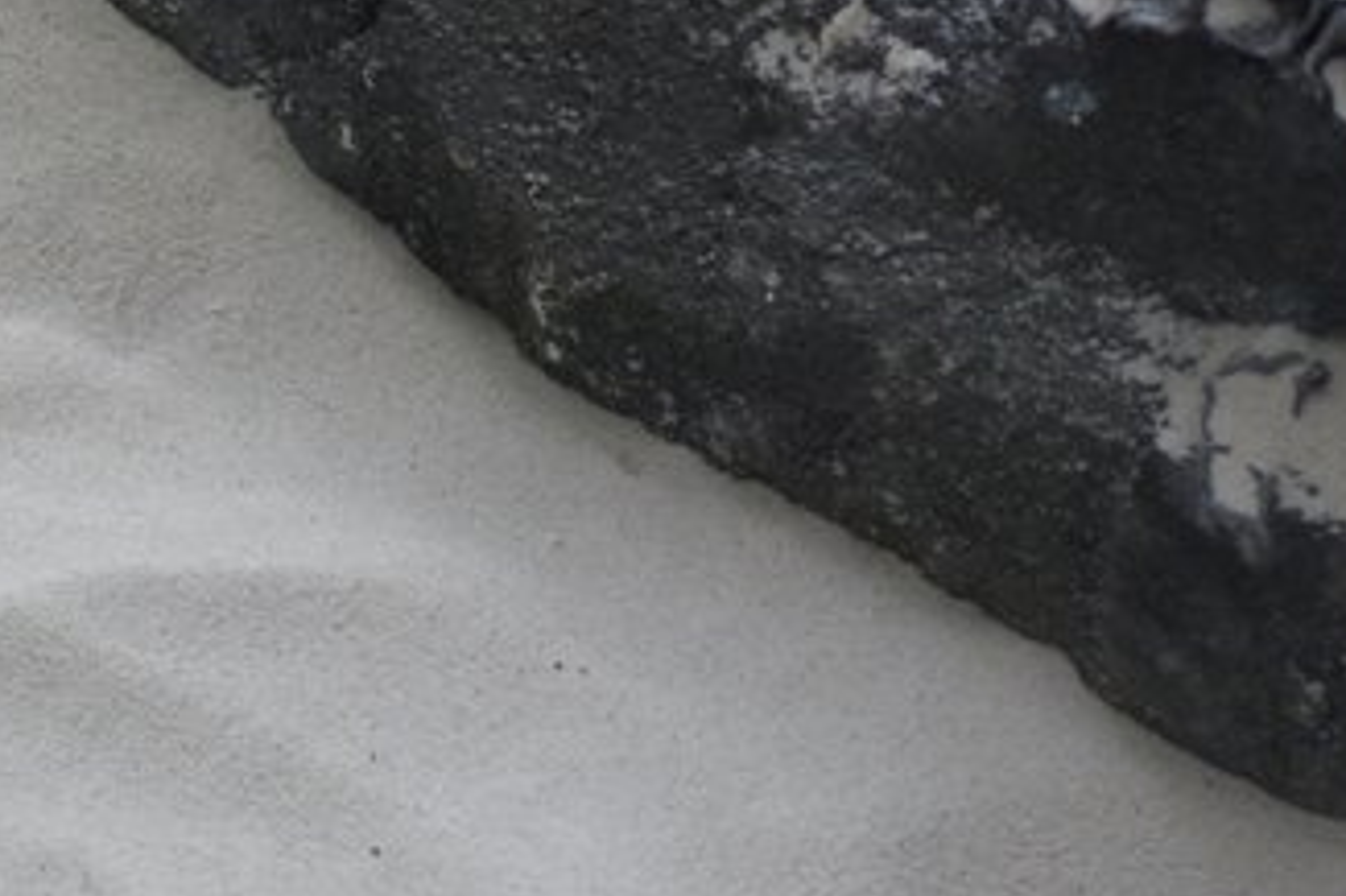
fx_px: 10314
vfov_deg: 5.0
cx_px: -946
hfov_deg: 7.3
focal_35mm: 276
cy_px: -223
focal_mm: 50
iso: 200
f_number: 2.8
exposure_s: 1/400
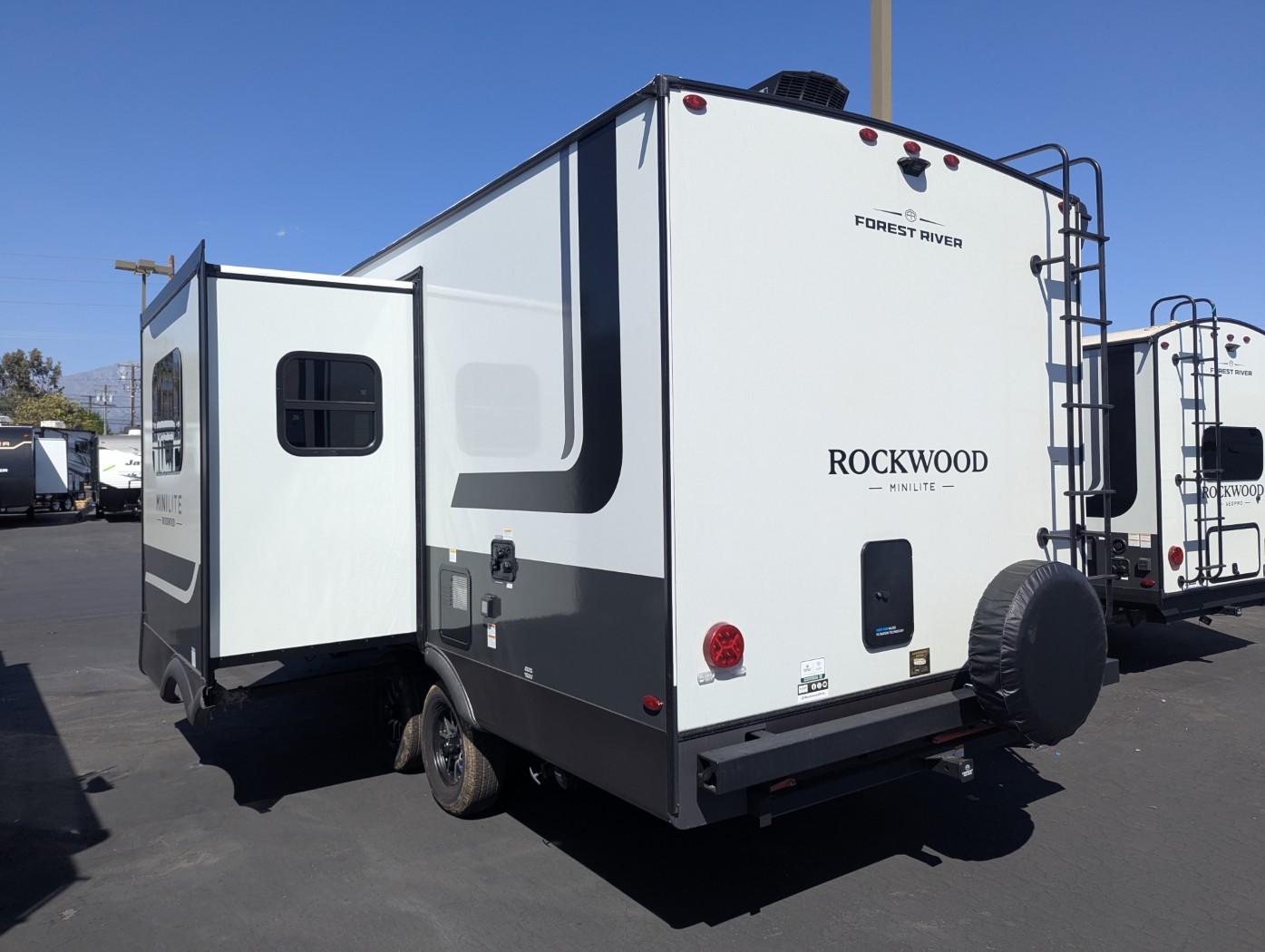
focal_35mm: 24
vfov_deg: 56.9
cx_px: 632
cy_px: 476
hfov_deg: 71.5
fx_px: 878
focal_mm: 6.81
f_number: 1.85
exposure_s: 1/3058
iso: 67
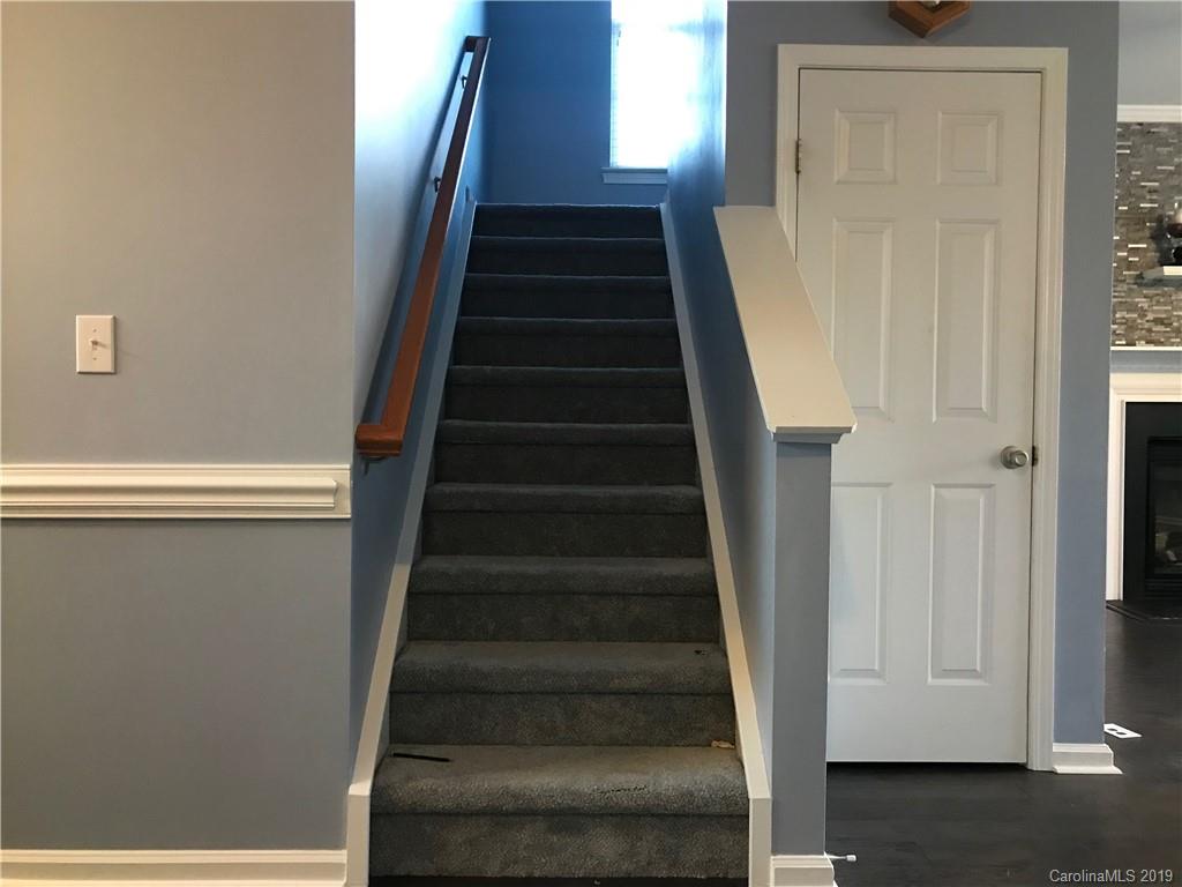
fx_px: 956
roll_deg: +0.1
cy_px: 444
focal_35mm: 28
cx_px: 591
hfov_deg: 63.4
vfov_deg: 49.7
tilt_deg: -1.0
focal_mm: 3.99
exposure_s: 1/15
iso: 100
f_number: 1.8
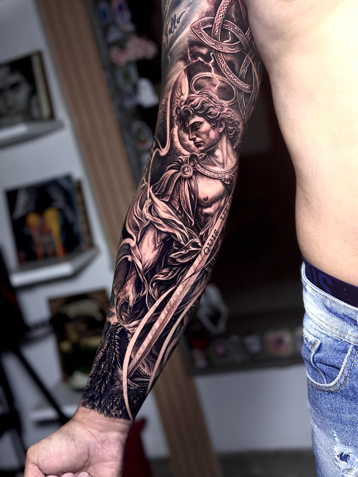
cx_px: 179
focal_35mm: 48
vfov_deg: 39.7
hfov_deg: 30.3
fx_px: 662
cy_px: 238
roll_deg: +14.2
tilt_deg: -9.7
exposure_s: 1/32
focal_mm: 6.86
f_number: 1.78
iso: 800
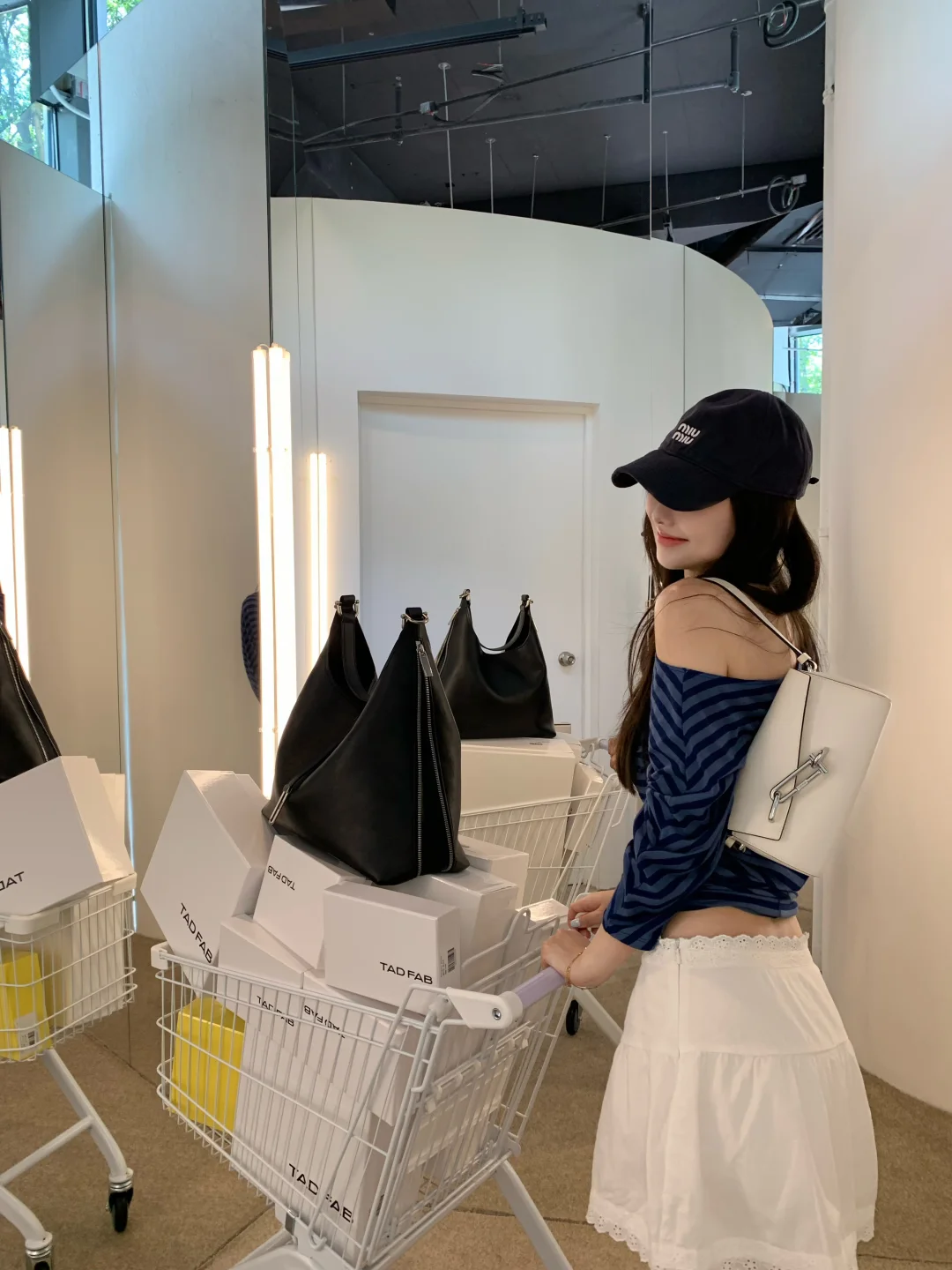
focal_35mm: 26
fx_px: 953
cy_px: 635
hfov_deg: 53.1
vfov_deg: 67.3
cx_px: 476
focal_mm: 4.25
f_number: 1.8
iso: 64
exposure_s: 1/121
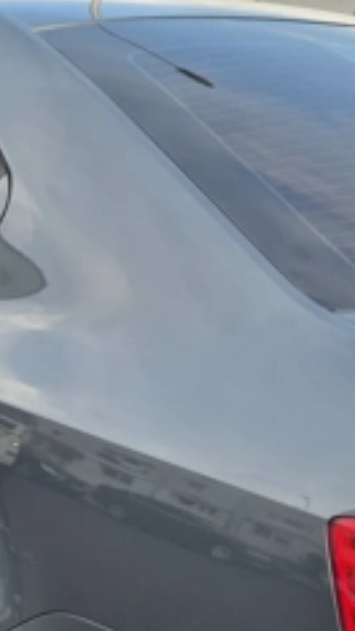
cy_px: 540
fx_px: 1072
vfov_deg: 31.6
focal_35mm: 64
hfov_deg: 18.7
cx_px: 116
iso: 25
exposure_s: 1/226
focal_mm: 5.4
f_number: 1.8
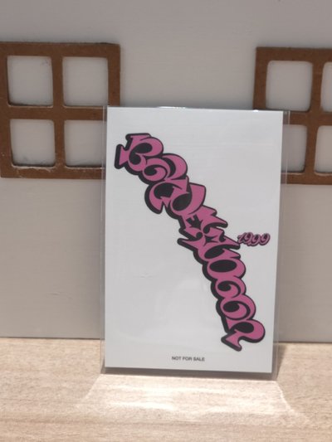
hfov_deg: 21.3
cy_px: 221
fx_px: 882
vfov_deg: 28.2
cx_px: 166
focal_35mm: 69
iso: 200
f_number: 2.4
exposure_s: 1/30
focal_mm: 7
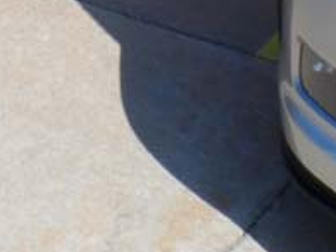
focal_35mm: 126
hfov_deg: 15.2
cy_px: -399
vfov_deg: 10.0
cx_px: -45
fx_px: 1222
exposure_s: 1/750
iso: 80
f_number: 4.5
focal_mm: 4
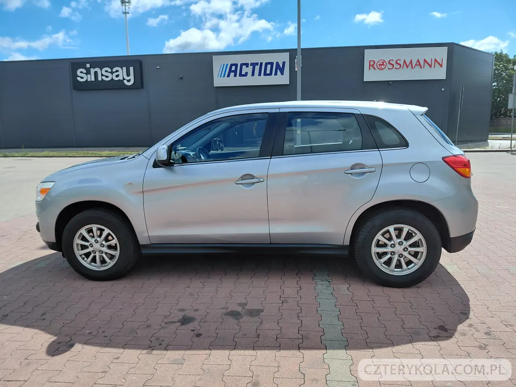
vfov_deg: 54.9
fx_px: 373
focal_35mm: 25
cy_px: 194
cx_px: 258
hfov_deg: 69.4
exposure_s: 1/2153
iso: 50
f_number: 1.8
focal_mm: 4.69
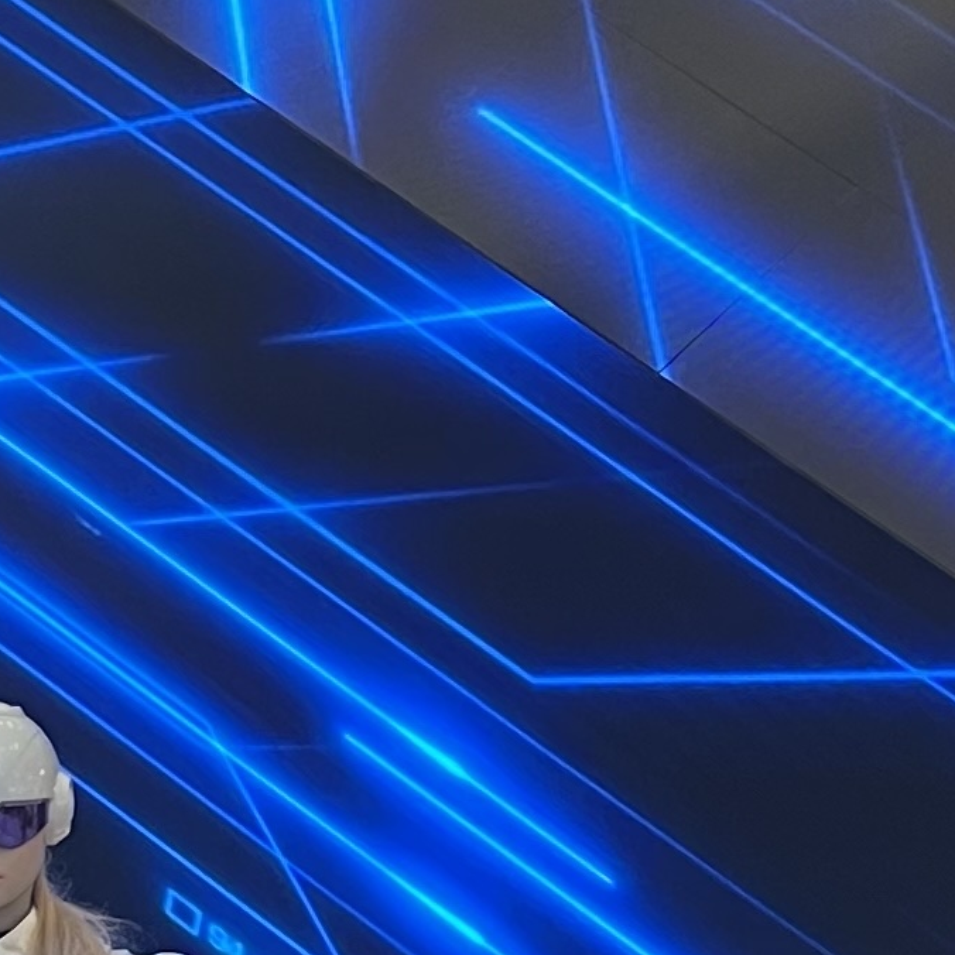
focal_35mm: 137
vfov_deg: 12.7
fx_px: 4276
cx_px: 572
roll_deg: +0.9
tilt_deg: +2.3
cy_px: 756
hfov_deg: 12.7
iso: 64
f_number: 1.6
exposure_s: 1/50
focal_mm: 4.2
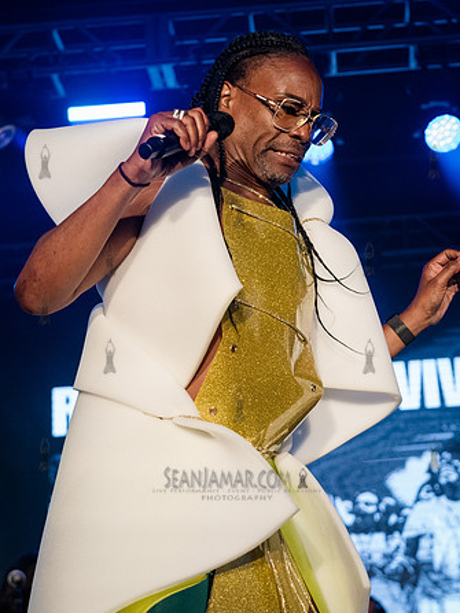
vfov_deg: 21.8
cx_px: 271
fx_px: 1595
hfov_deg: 16.4
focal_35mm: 90
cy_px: 307
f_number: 4
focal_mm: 62
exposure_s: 1/1000
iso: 4000
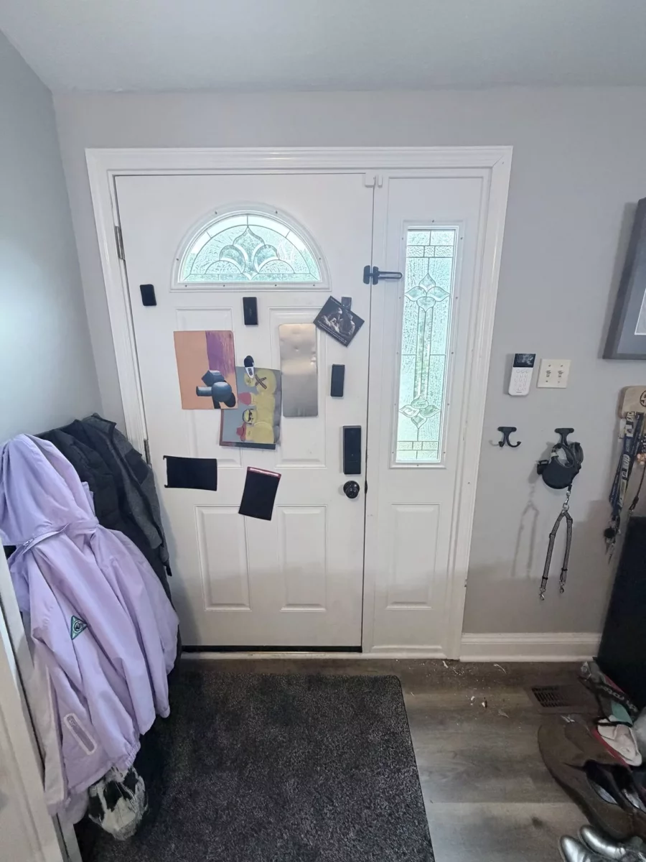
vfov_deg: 102.1
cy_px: 431
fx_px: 348
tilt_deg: -11.7
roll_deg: +0.7
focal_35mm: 14
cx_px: 323
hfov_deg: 85.7
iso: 400
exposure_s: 1/60
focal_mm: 2.22
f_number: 2.2
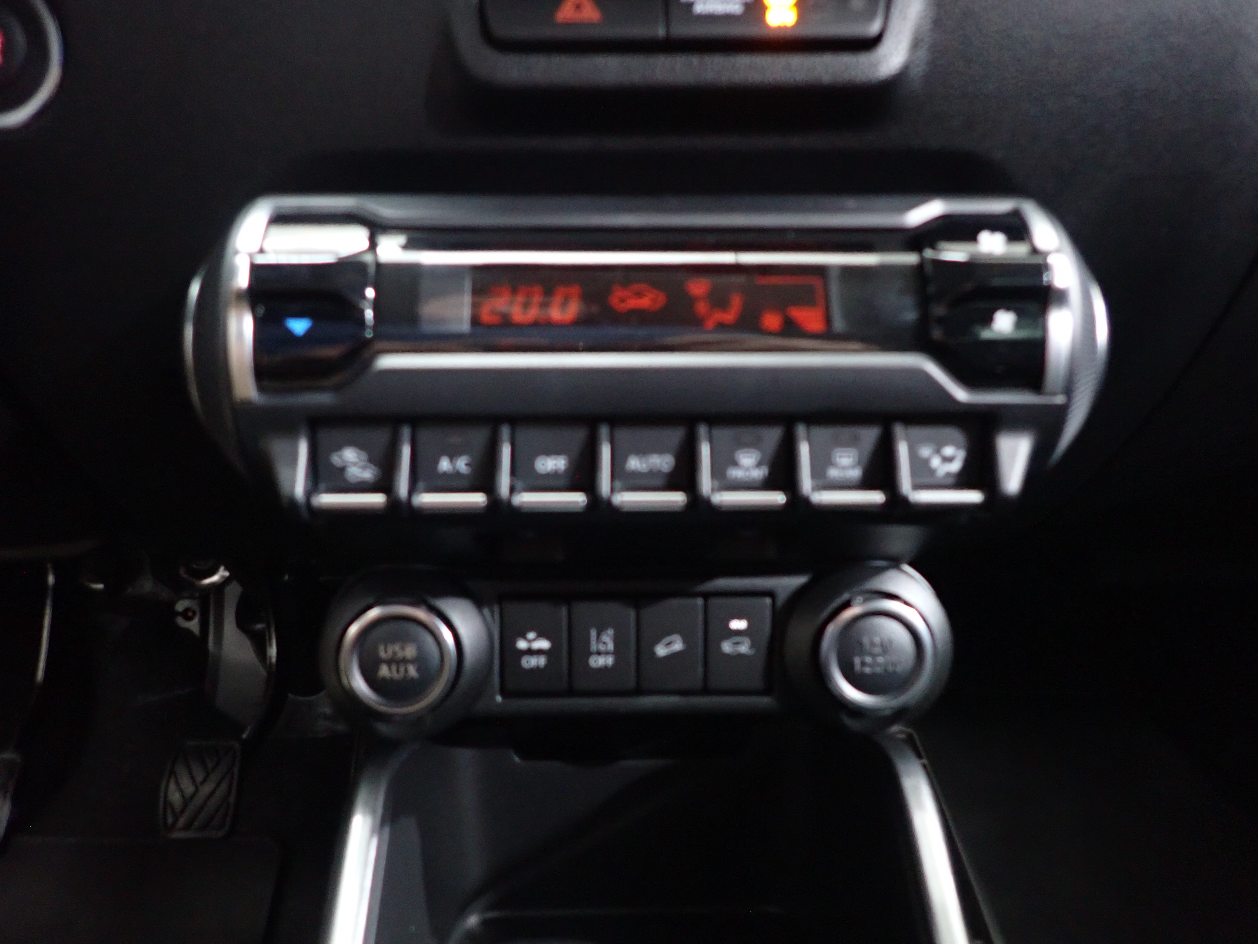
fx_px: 909
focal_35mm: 25
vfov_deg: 54.9
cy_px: 472
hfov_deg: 69.4
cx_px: 629
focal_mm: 4.5
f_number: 2
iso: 800
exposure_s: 1/20
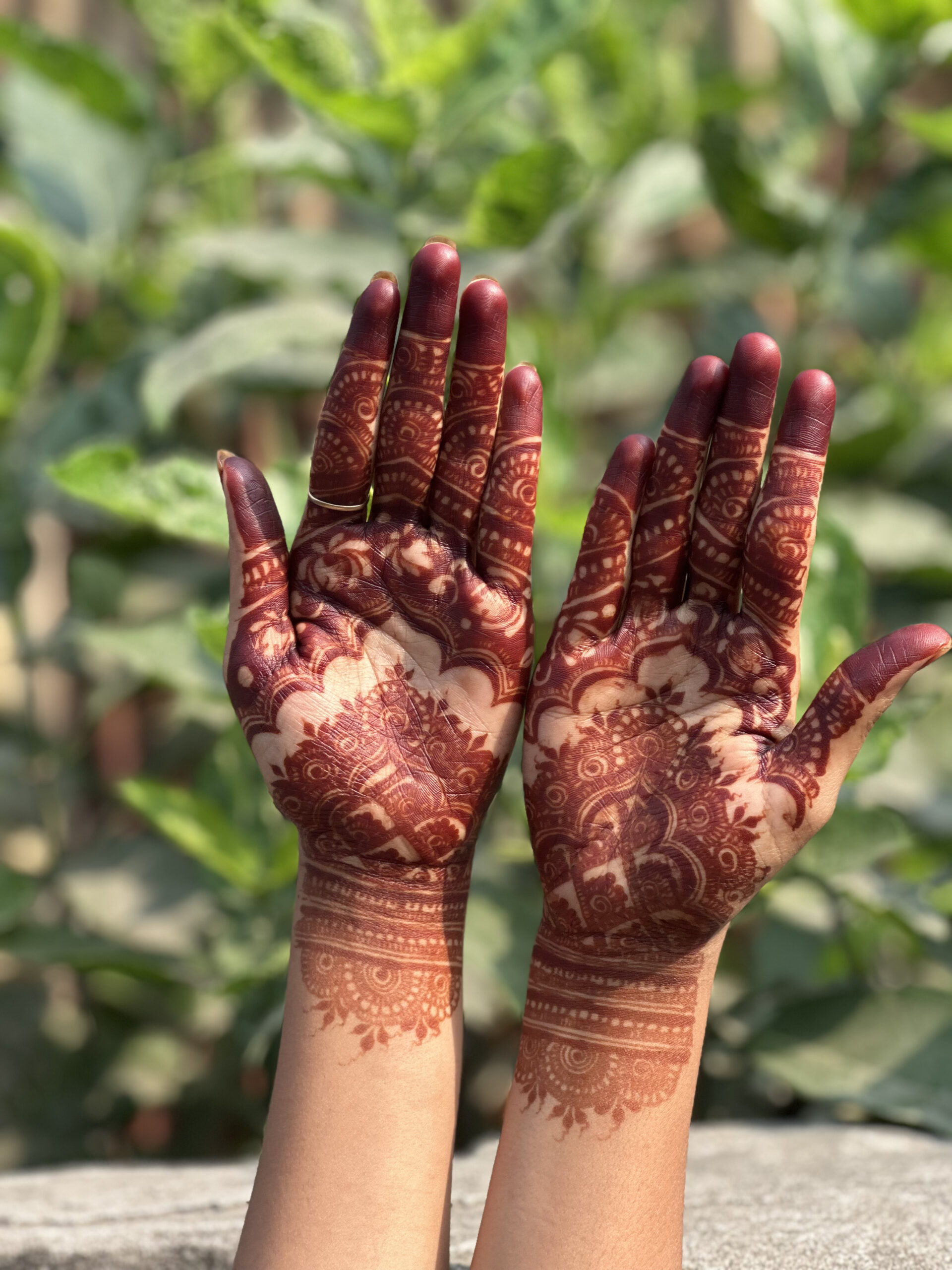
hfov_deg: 19.1
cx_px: 476
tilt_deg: +1.2
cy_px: 635
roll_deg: +3.3
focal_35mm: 77
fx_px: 2824
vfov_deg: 25.3
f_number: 2.8
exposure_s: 1/121
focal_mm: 9
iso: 25
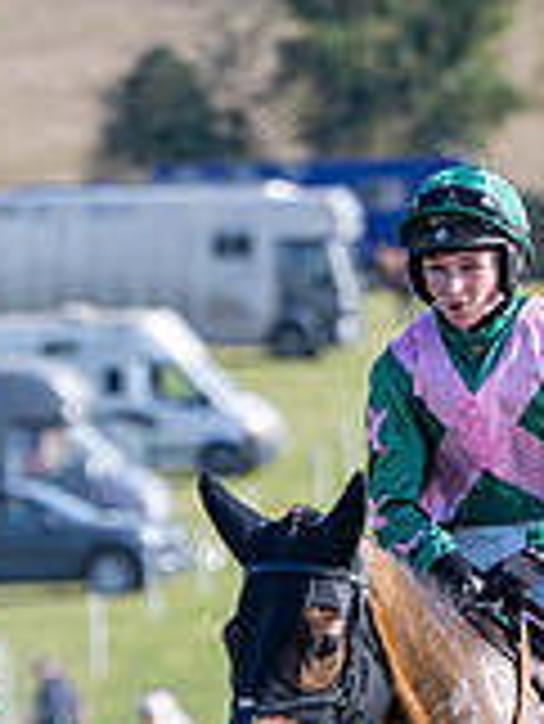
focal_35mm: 484
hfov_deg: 3.1
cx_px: 396
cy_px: 935
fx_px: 10128
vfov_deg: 4.1
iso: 100
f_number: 2.8
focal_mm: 120
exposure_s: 1/1000
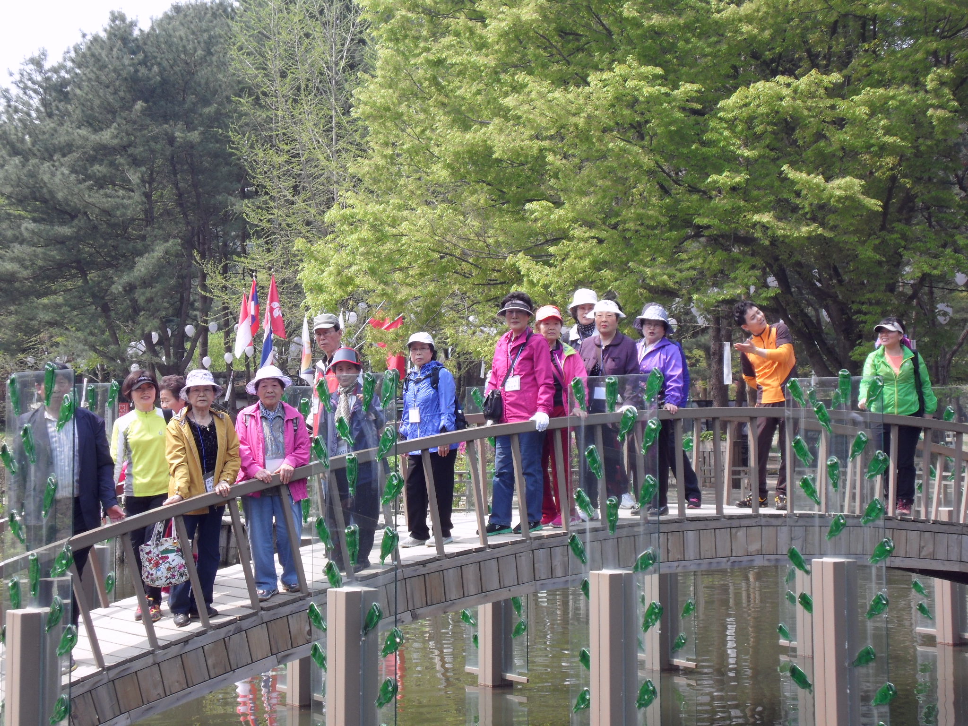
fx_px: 1957
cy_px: 363
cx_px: 484
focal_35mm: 70
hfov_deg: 27.8
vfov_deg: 21.0
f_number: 5.1
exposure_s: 1/180
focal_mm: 12.5
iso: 80
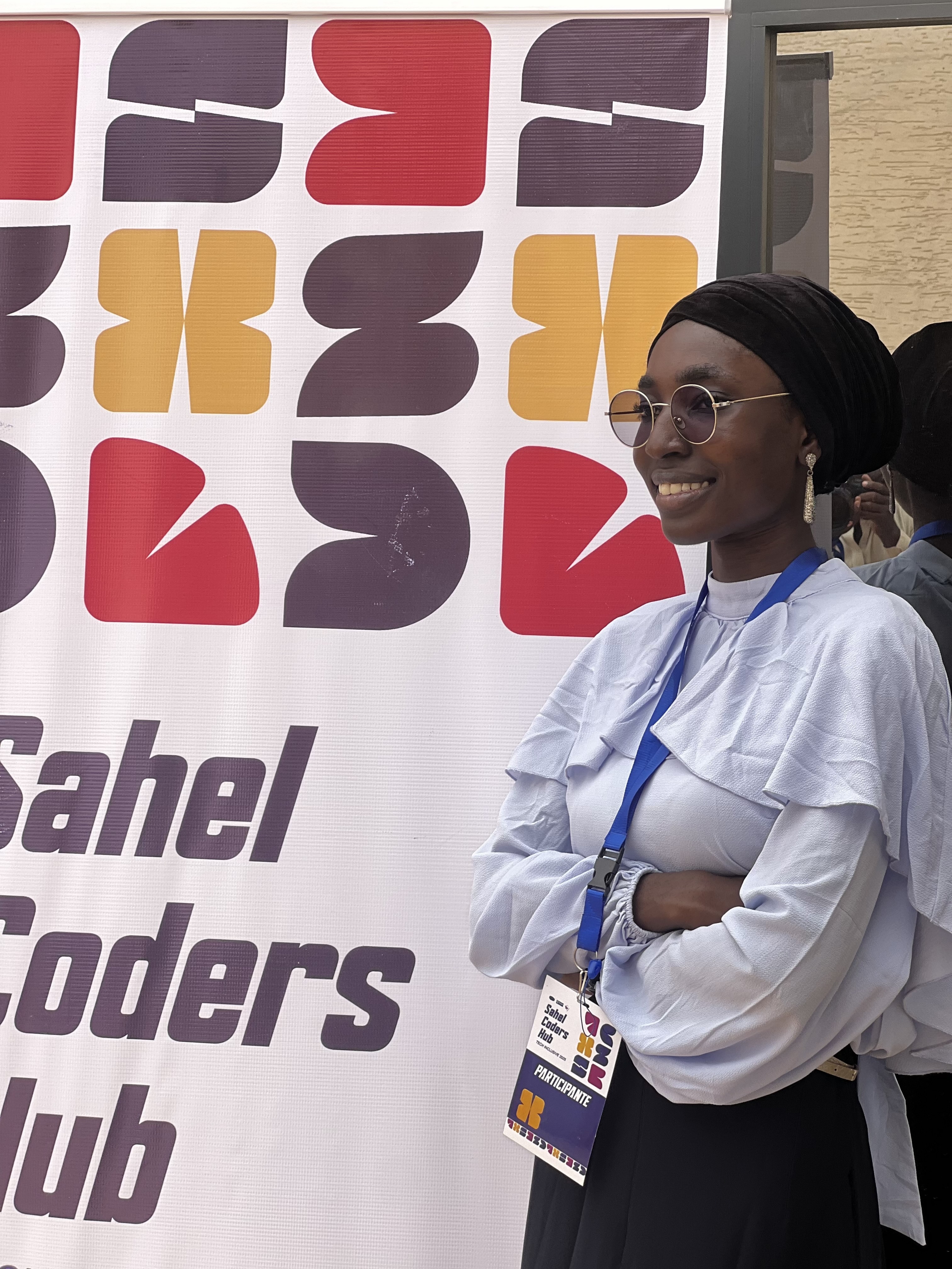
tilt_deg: -2.7
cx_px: 476
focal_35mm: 77
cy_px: 634
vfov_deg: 25.3
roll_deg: -0.3
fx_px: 2824
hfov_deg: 19.1
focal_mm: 9
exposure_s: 1/275
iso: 25
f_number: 2.8
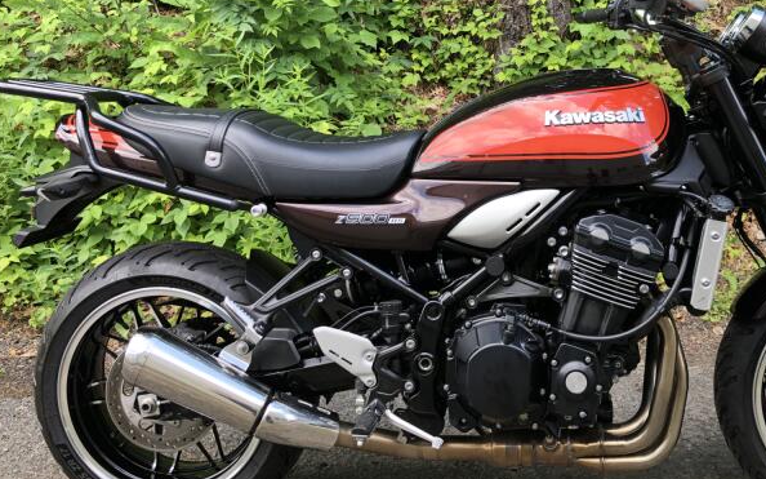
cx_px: 504
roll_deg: +3.3
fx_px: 835
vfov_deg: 31.7
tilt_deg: -6.8
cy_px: 151
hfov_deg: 48.5
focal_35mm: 40
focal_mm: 4
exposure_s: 1/120
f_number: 1.8
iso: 32
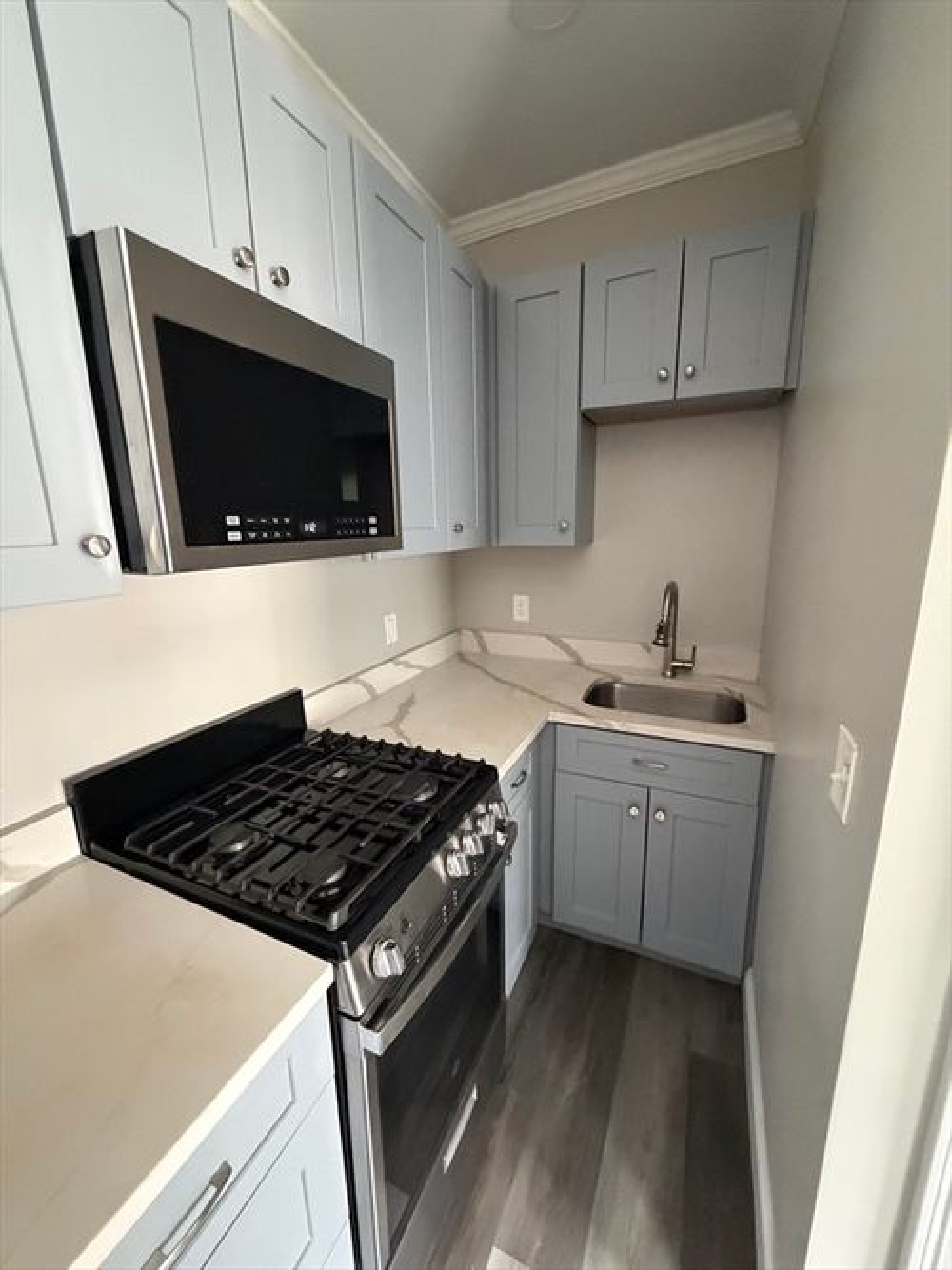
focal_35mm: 14
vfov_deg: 102.1
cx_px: 476
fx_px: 514
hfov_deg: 85.7
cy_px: 635
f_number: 2.2
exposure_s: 1/60
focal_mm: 2.22
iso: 1250
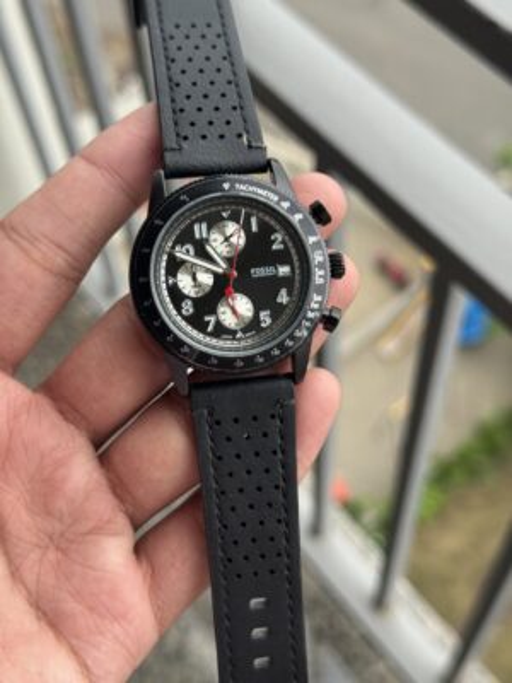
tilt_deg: -58.2
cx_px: 256
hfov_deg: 30.3
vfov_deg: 39.7
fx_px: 947
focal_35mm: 48
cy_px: 342
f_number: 1.78
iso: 64
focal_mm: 6.76
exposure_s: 1/230
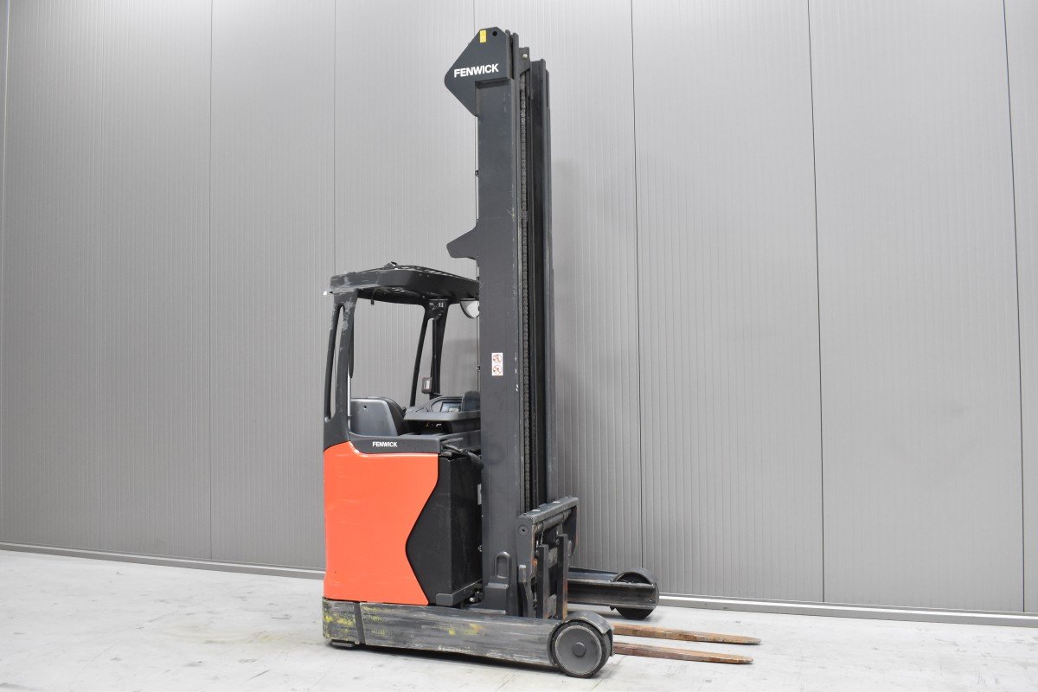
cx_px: 519
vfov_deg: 41.7
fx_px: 908
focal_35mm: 32
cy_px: 346
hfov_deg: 59.5
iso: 1600
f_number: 5.6
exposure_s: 1/20
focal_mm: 21
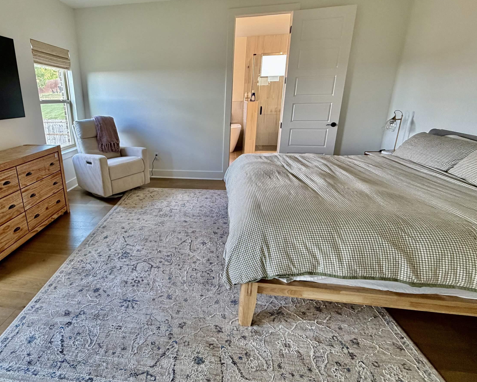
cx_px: 171
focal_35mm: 19
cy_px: 181
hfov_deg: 81.3
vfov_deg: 70.8
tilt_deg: -17.7
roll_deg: +0.8
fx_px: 268
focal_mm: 2.22
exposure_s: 1/60
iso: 250
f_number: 2.2
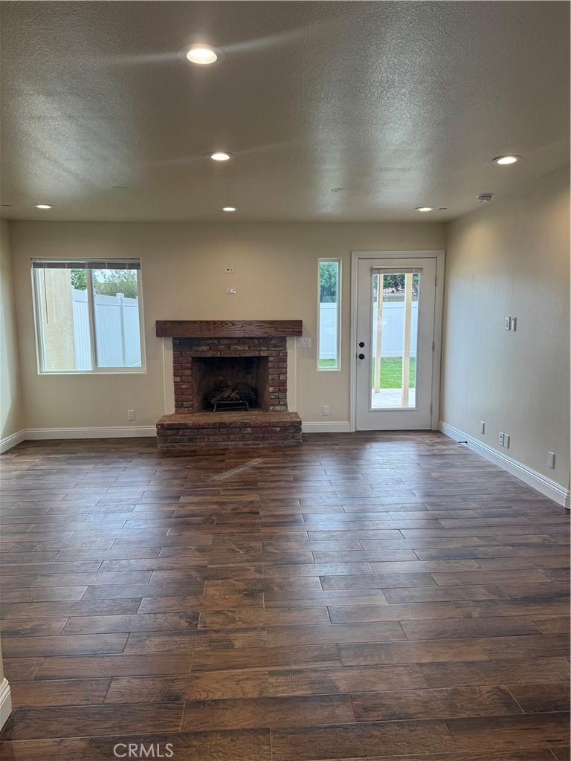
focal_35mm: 24
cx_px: 286
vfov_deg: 71.6
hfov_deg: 56.8
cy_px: 380
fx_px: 528
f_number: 1.78
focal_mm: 6.76
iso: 64
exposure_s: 1/180
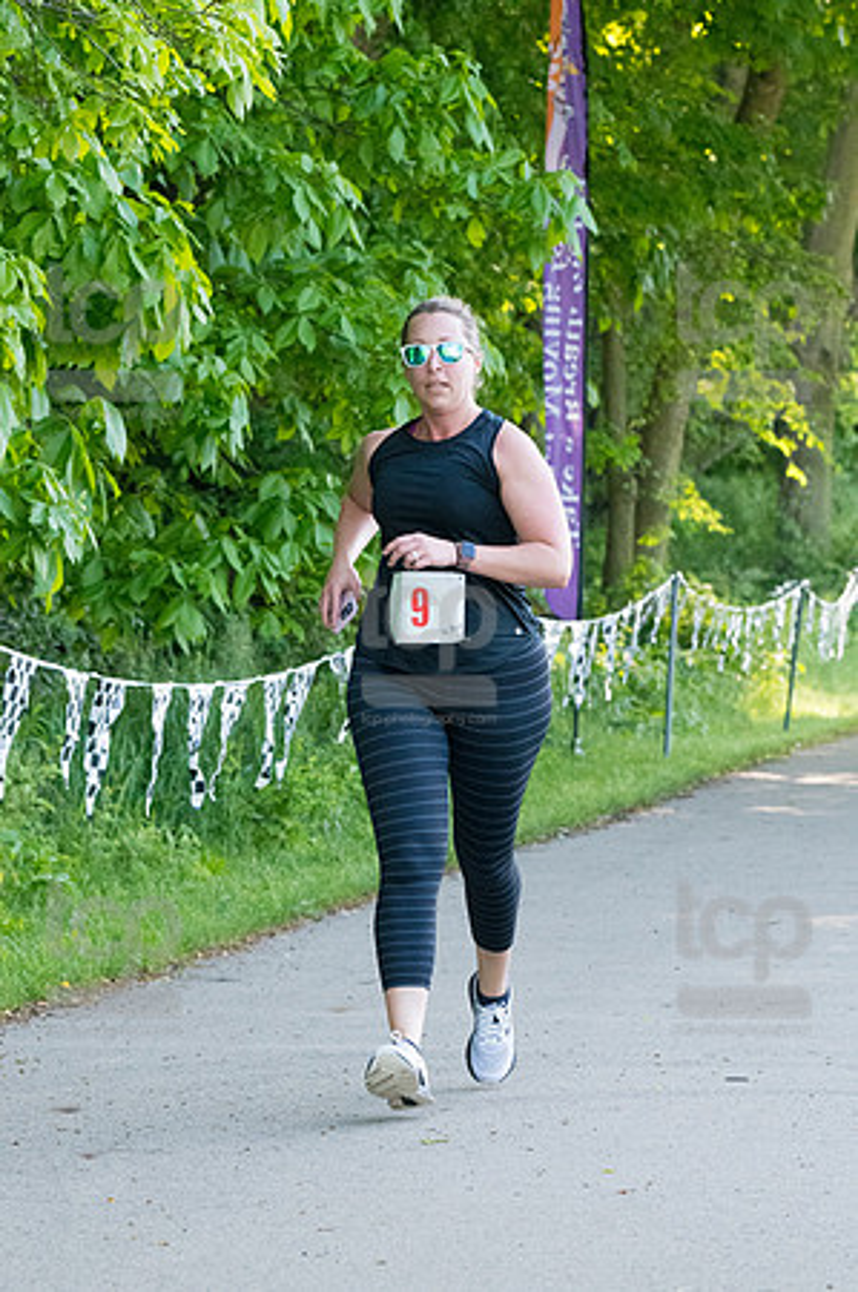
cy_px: 646
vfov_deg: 13.1
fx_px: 5625
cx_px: 429
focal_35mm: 157
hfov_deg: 8.7
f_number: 5.6
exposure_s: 1/1600
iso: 4000
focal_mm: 105
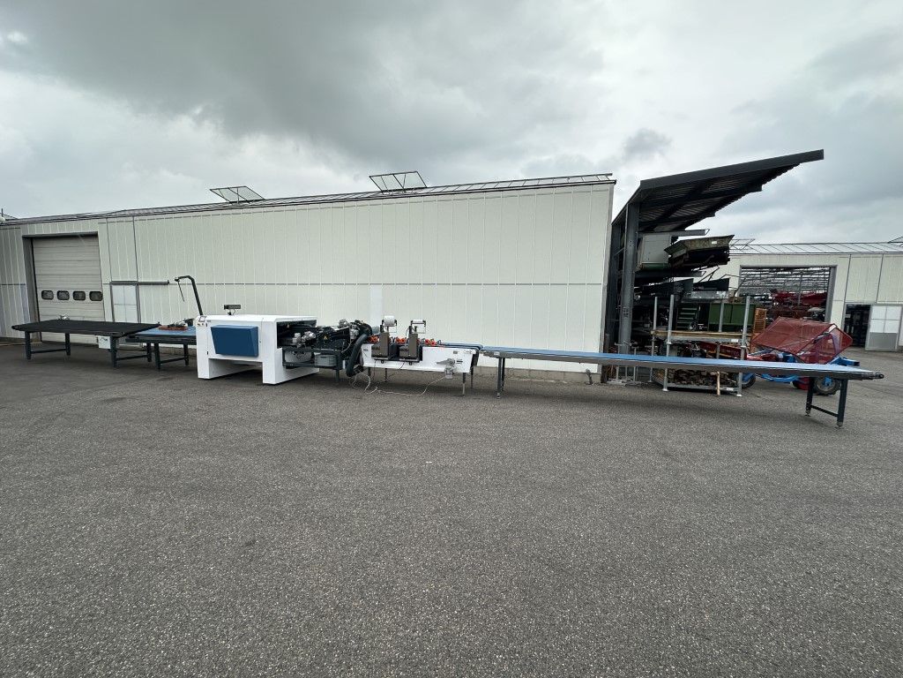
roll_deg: -1.3
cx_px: 452
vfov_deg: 85.7
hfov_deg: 102.1
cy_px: 339
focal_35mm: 14
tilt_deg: -5.6
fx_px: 365
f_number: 2.2
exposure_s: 1/491
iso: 40
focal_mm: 2.22
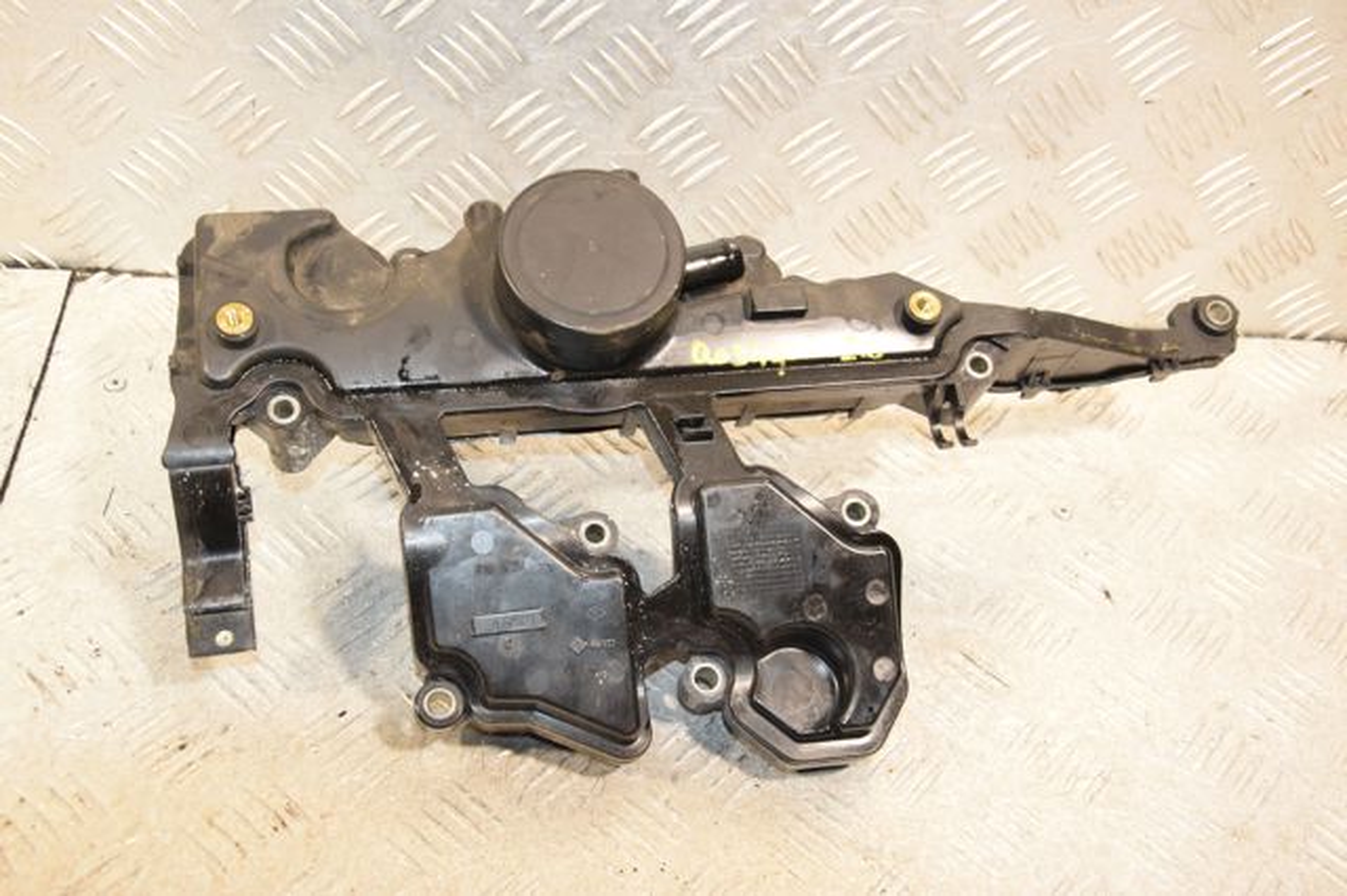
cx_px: 674
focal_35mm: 42
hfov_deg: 46.4
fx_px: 1571
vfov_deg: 31.9
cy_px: 448
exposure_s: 1/200
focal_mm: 28
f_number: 5.6
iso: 1600
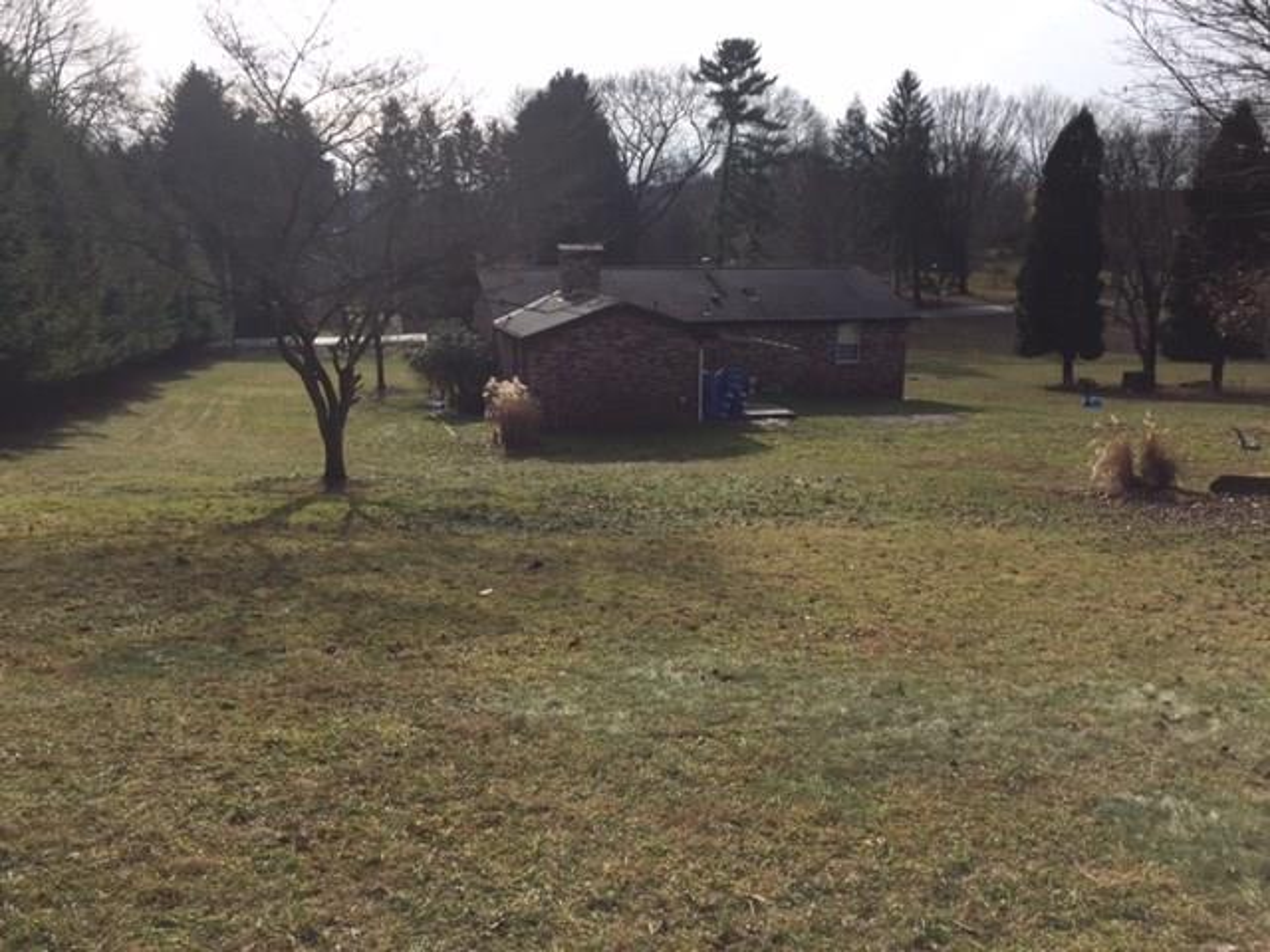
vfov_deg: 48.2
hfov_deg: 61.7
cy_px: 476
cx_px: 635
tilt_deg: -10.6
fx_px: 1064
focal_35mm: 29
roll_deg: -0.5
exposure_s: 1/1582
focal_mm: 4.15
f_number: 2.2
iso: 32
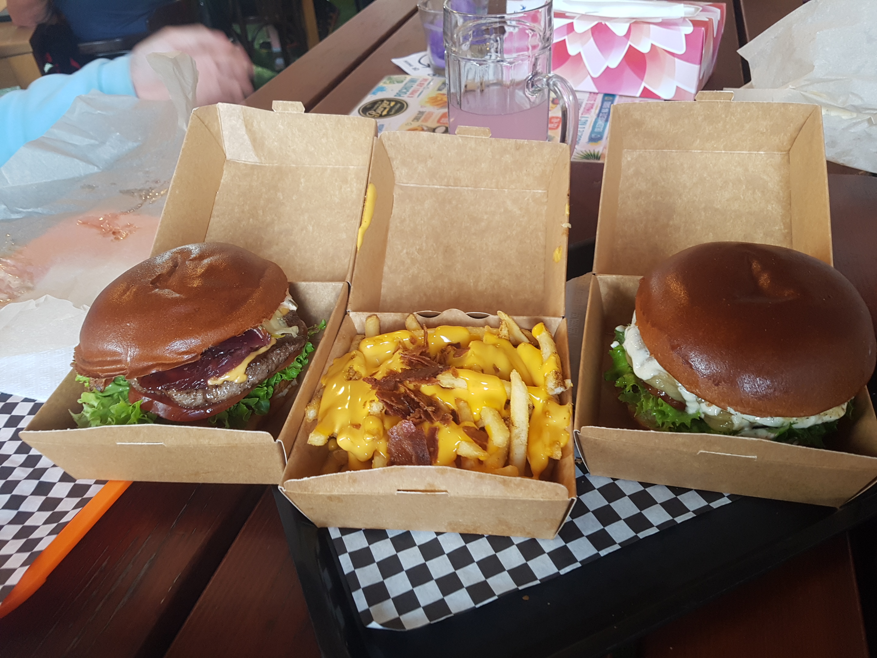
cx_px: 438
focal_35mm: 26
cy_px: 329
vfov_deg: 53.1
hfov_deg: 67.3
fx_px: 659
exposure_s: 1/25
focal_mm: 4.2
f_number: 1.7
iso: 160
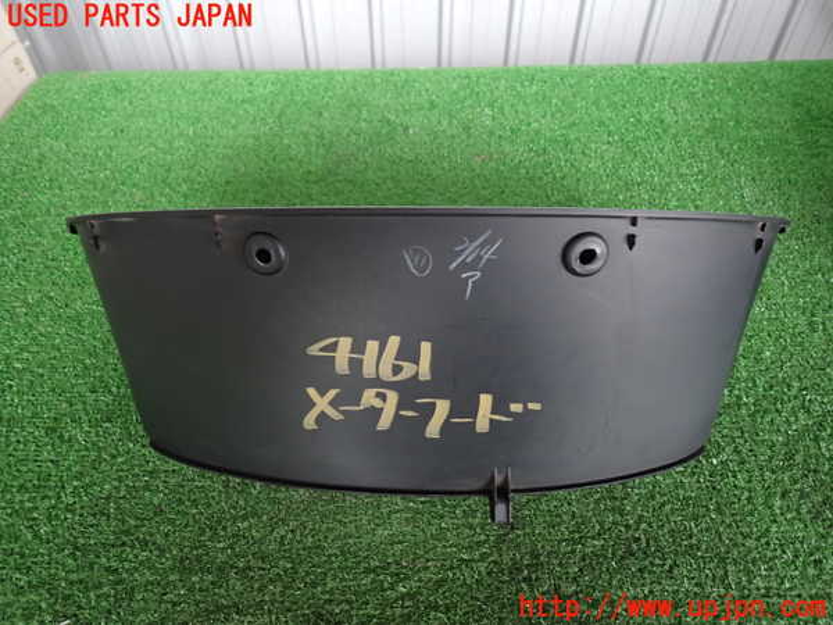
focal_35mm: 25
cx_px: 416
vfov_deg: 54.9
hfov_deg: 69.4
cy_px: 312
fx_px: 602
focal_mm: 4.5
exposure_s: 1/30
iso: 250
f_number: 2
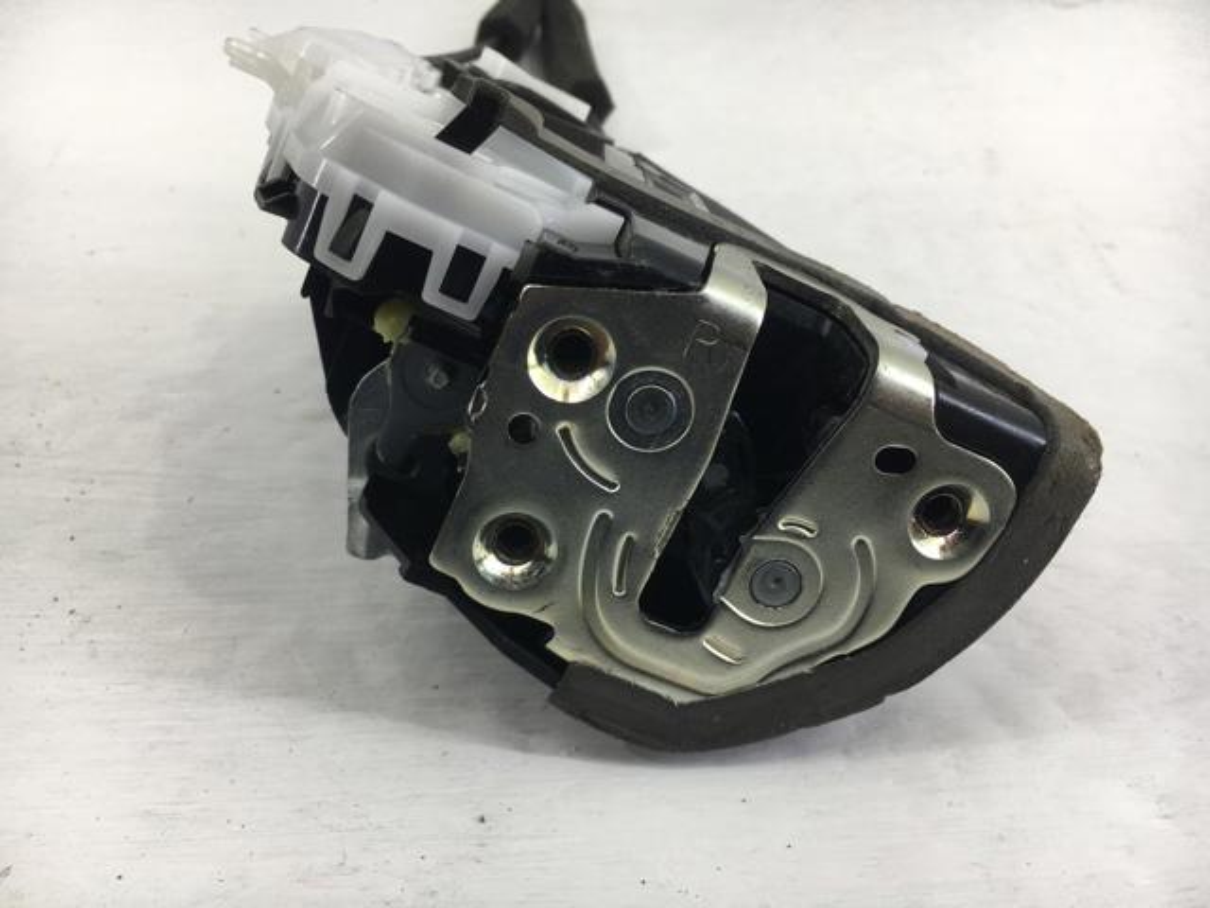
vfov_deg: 48.2
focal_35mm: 29
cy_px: 454
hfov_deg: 61.7
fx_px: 1014
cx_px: 605
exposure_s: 1/50
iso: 32
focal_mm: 4.15
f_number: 2.2
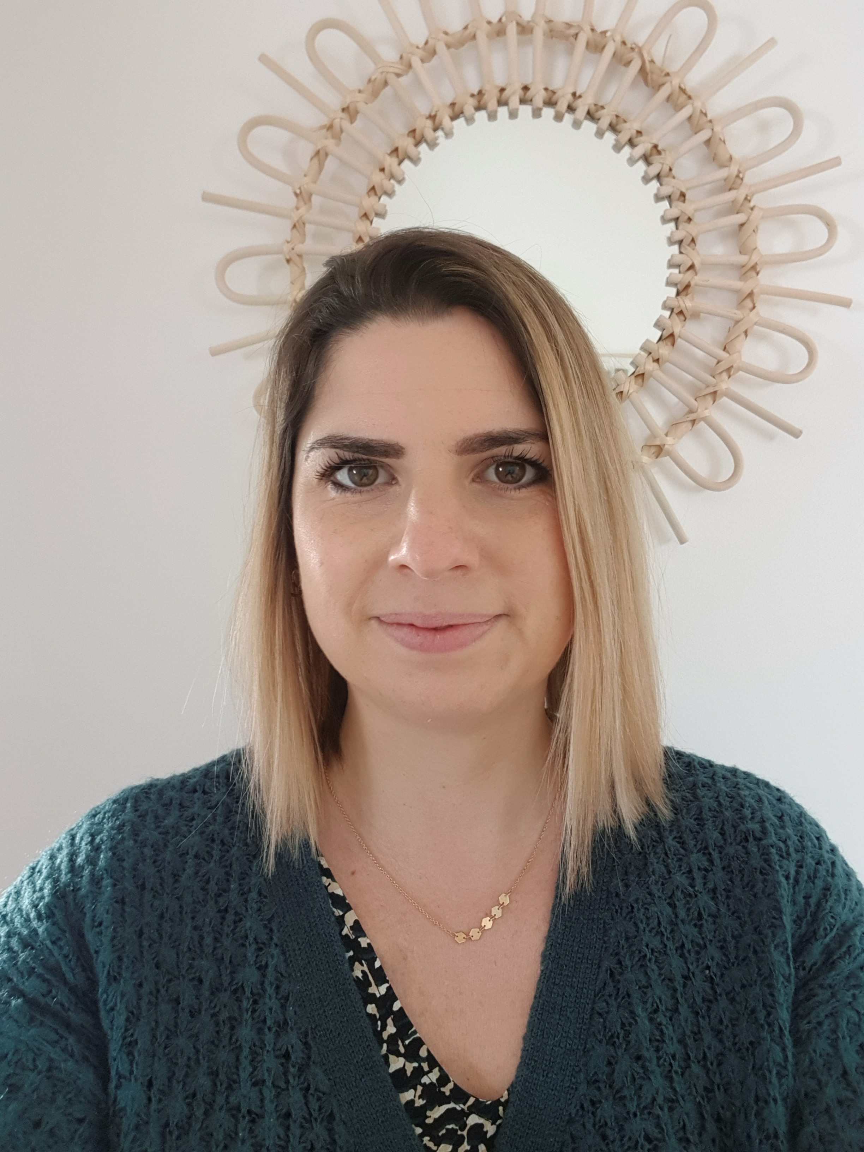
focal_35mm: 25
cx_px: 432
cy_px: 576
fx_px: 832
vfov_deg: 69.4
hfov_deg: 54.9
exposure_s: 1/33
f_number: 1.7
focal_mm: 2.95
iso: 200
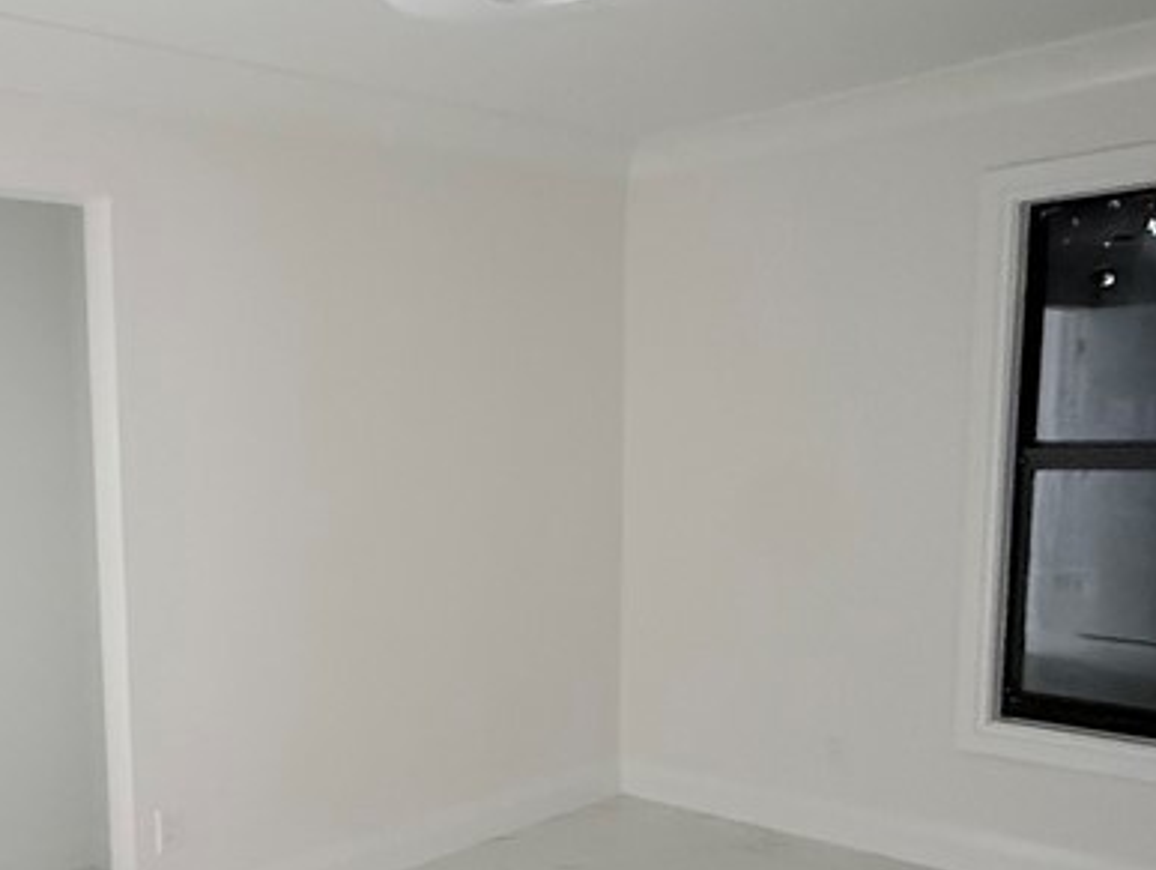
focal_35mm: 37
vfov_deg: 38.3
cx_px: 233
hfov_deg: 47.4
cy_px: 586
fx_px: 1237
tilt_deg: -6.0
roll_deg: +2.1
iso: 1000
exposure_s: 1/40
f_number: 2.2
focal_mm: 2.22
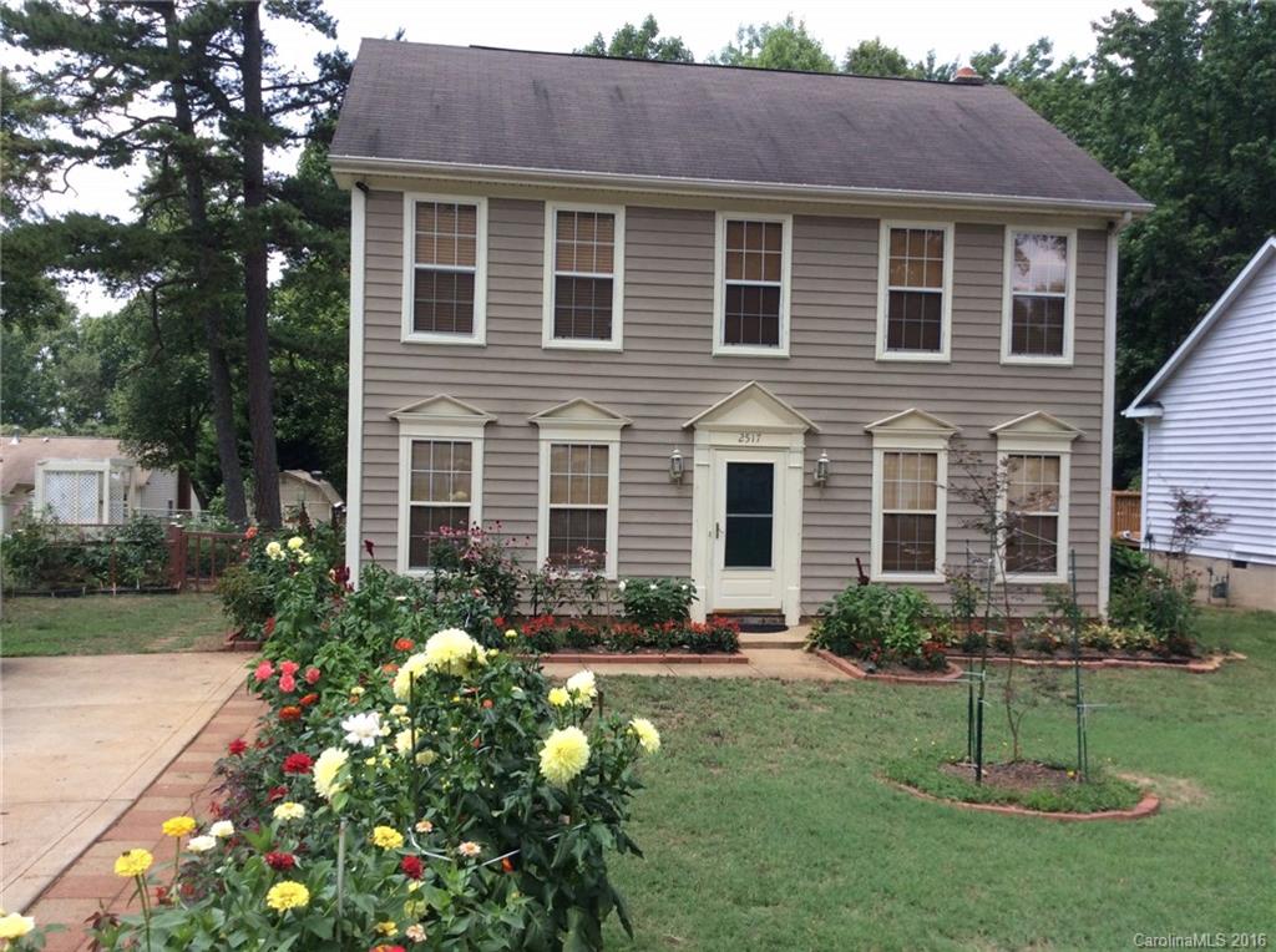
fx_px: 1177
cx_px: 638
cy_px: 476
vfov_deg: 44.0
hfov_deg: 56.9
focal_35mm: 32
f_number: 2.4
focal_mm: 3.3
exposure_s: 1/510
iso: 32
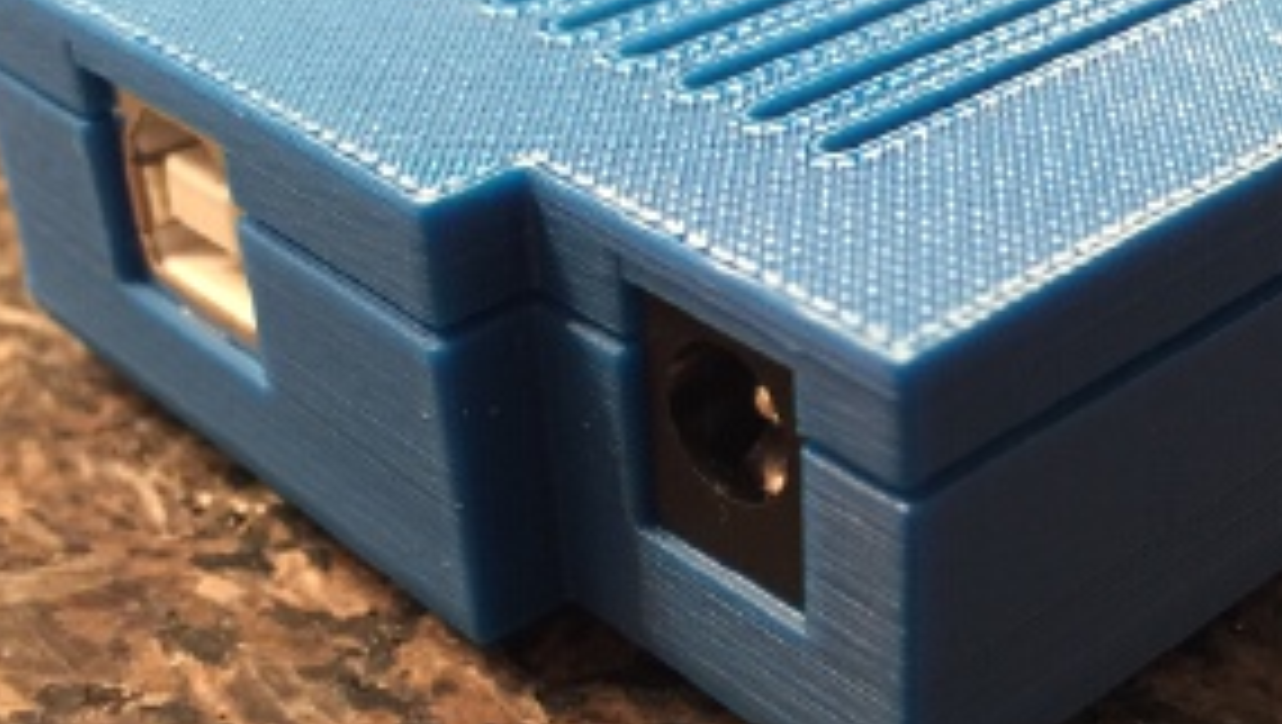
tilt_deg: -30.4
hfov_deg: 34.7
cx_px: 947
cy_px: 351
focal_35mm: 59
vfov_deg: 20.4
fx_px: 2008
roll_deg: -0.2
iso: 64
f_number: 2.2
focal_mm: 4.15
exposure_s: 1/4
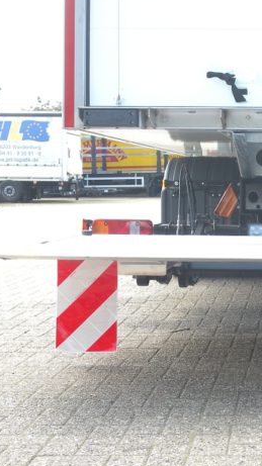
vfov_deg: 30.5
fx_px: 853
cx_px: 335
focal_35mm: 69
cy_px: 261
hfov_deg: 16.6
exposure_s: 1/97.1
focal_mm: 8.1
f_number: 4.1
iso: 64
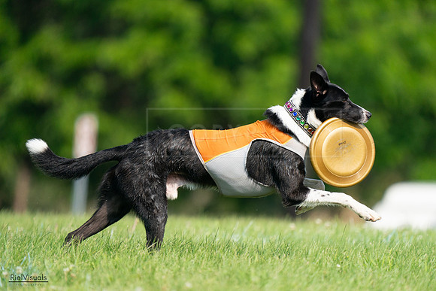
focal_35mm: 600
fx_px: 7268
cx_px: 218
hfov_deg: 3.4
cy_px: 146
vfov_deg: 2.3
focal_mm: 600
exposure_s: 1/4000
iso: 1250
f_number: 6.3
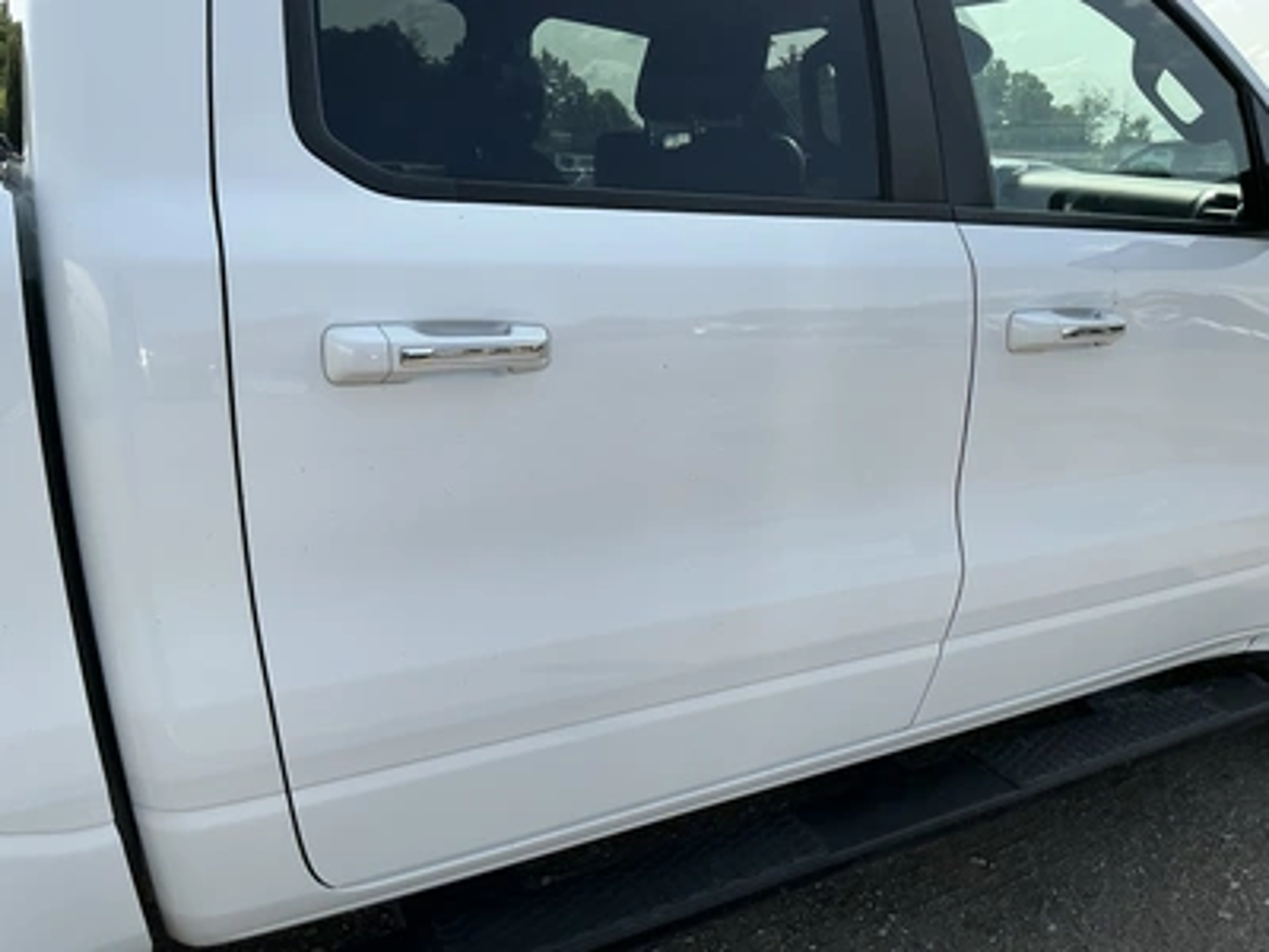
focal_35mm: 28
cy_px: 476
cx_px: 634
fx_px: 1026
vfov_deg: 49.7
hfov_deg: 63.4
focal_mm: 3
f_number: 1.8
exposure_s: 1/1279
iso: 25
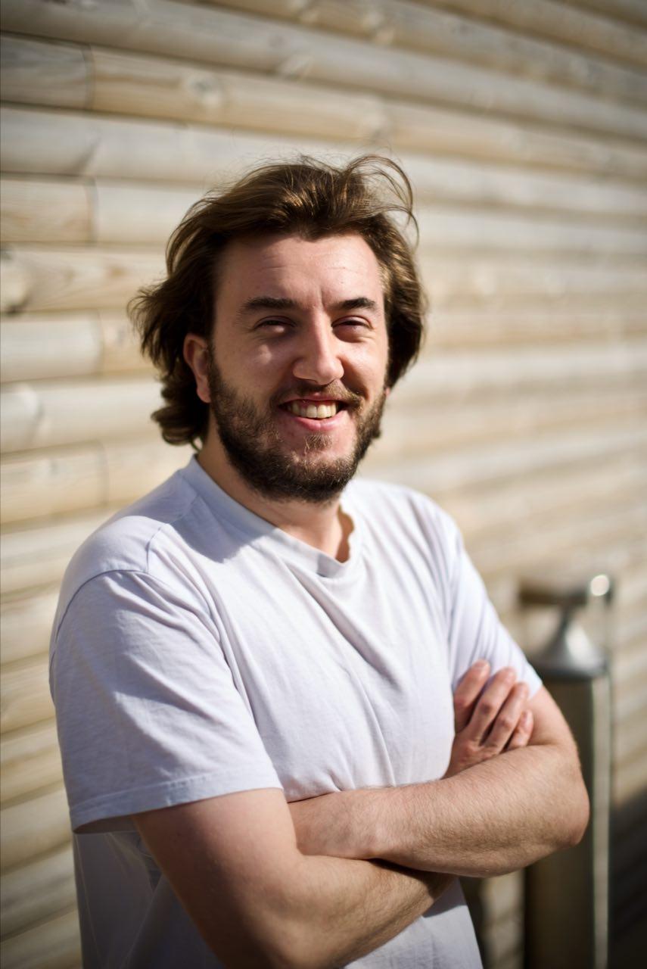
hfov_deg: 27.0
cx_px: 324
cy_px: 484
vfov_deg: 39.6
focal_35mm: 50
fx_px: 1346
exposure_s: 1/3200
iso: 31
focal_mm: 50
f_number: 1.4
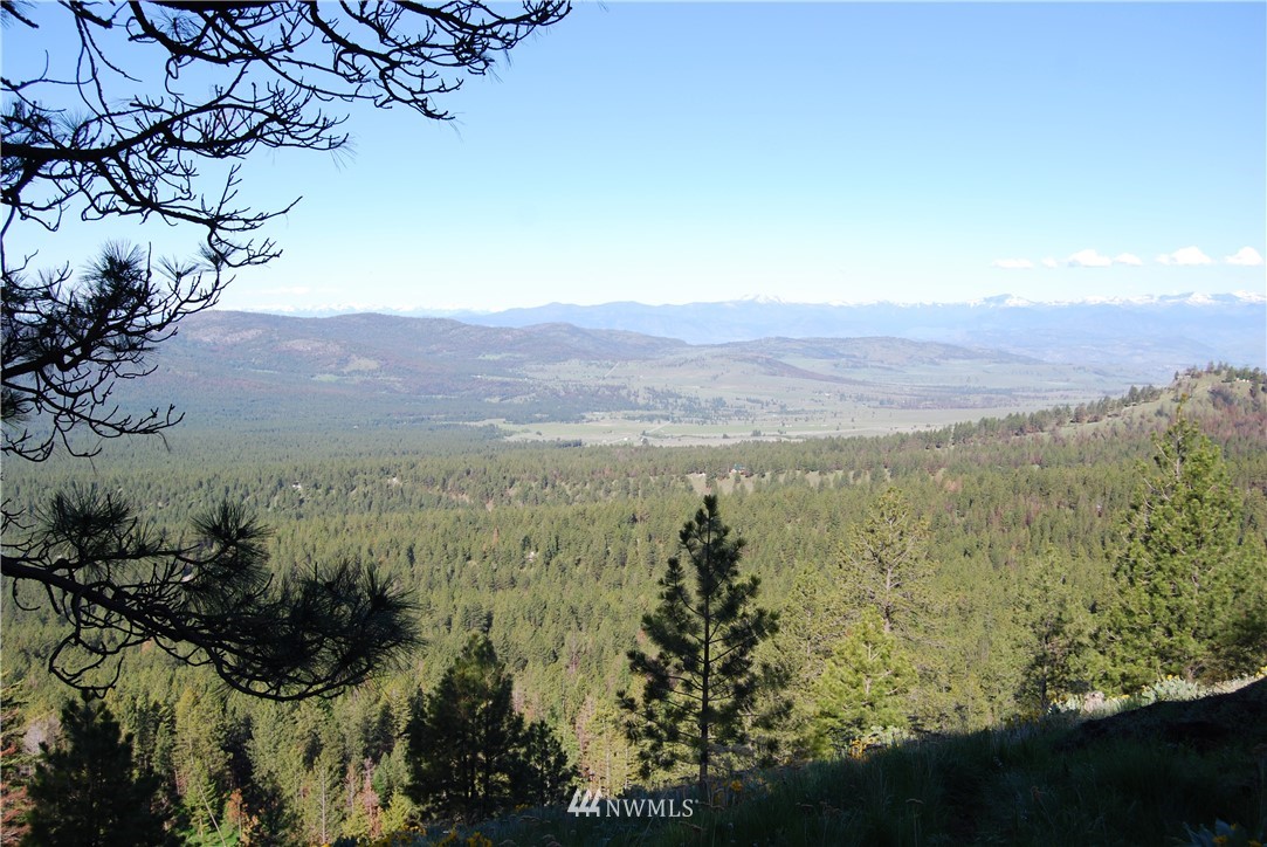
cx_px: 634
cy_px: 424
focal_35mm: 36
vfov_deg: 36.9
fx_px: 1268
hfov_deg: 53.1
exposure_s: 1/250
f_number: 8
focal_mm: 24
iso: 100
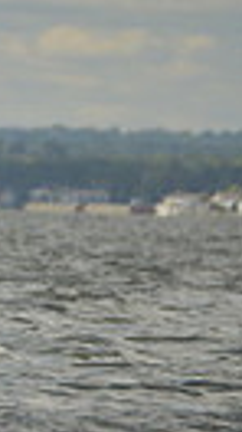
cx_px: -674
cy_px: -77
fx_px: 10534
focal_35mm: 921
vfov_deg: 2.3
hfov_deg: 1.3
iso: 200
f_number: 5.6
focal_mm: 200
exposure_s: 1/640
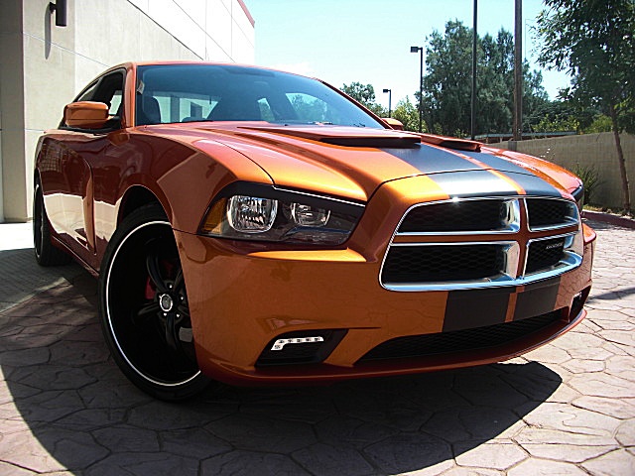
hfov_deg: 51.4
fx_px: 660
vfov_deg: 39.7
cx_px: 318
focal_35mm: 36
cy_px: 238
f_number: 2.8
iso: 50
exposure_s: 1/640
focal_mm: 6.3
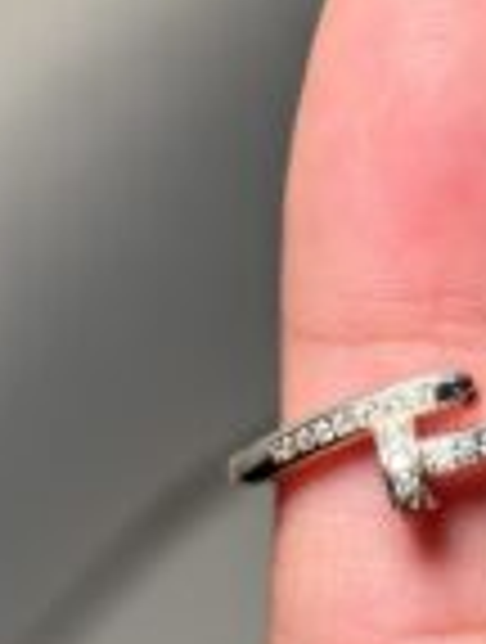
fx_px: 2702
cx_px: 400
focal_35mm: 145
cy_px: 167
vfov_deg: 13.5
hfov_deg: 10.2
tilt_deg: -68.4
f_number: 1.6
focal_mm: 5.96
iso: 50
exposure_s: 1/73
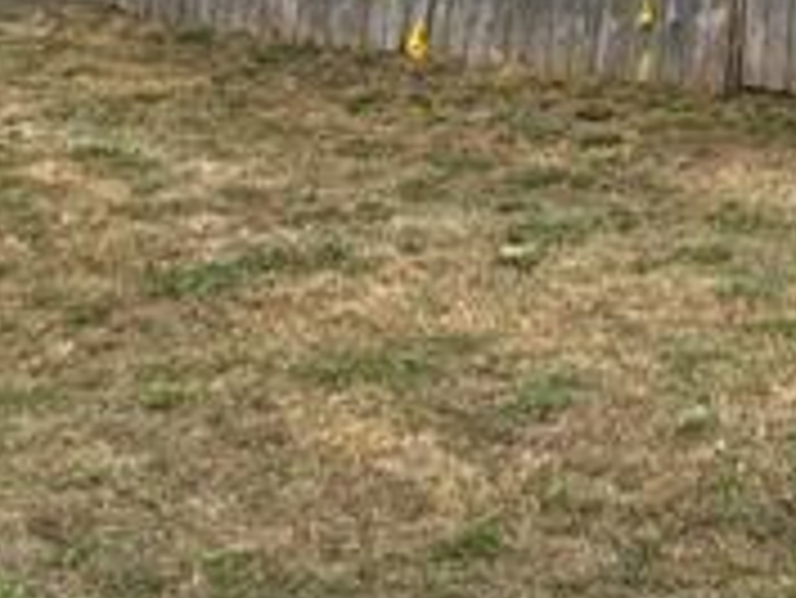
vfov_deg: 14.6
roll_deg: -1.8
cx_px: 1147
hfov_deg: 18.7
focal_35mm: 94
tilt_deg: +1.8
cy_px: -315
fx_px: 2163
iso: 50
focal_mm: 5.1
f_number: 1.6
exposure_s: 1/1355
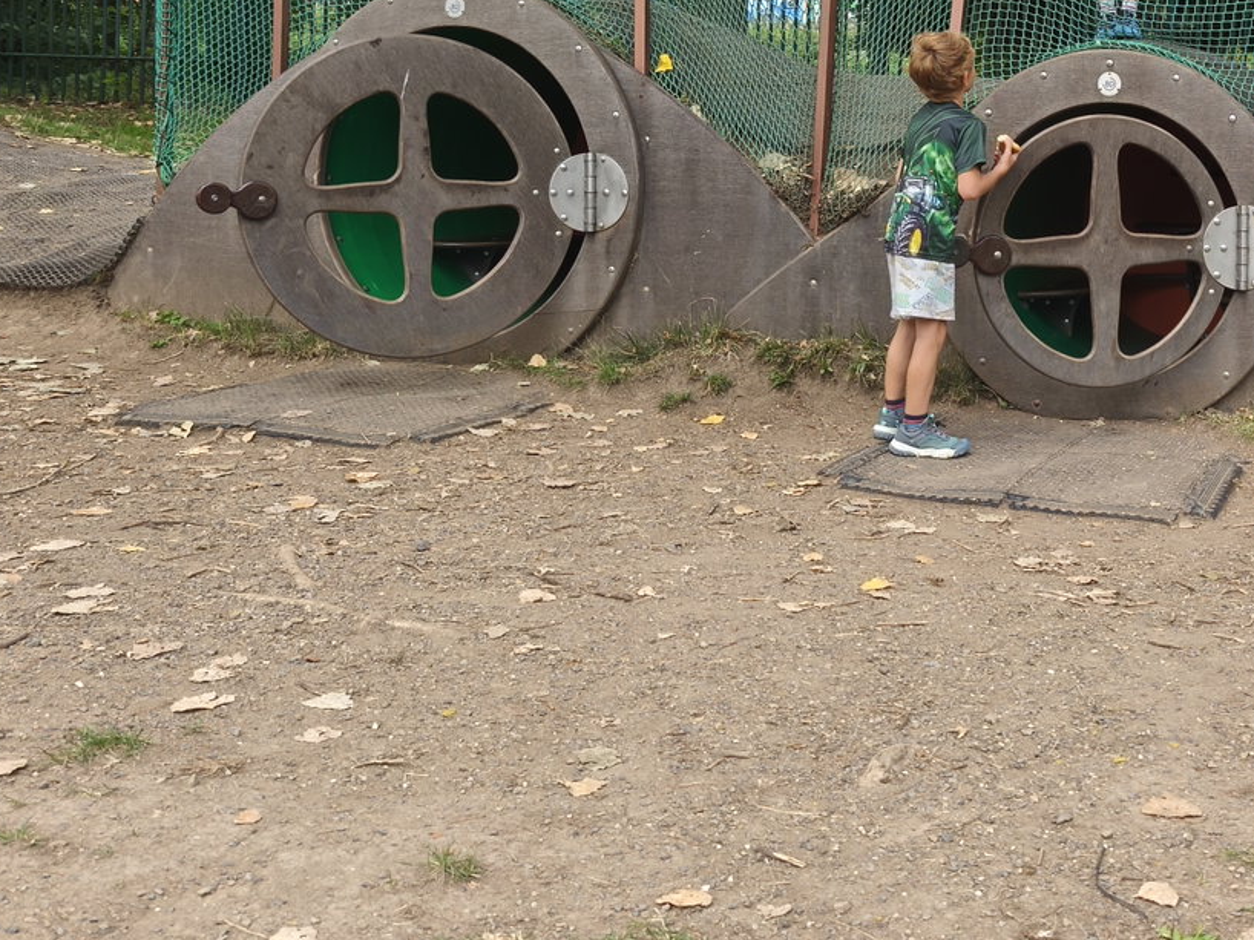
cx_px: 1179
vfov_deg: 31.5
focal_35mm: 45
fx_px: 1630
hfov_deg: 38.5
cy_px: 216
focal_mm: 6.18
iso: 64
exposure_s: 1/99.9
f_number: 1.65
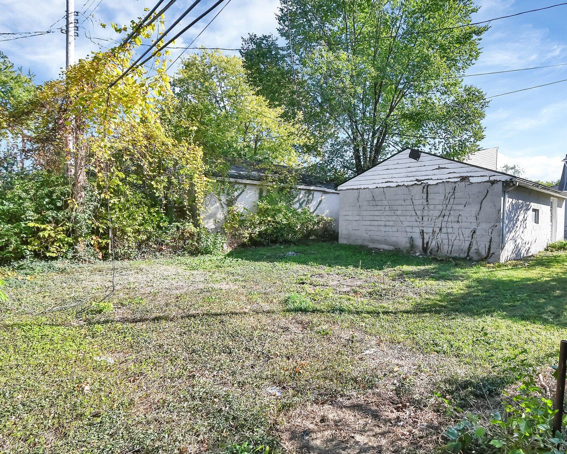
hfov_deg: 75.8
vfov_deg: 65.5
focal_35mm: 21
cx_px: 366
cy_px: 216
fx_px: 352
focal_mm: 11.5
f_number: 6.3
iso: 640
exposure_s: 1/1000
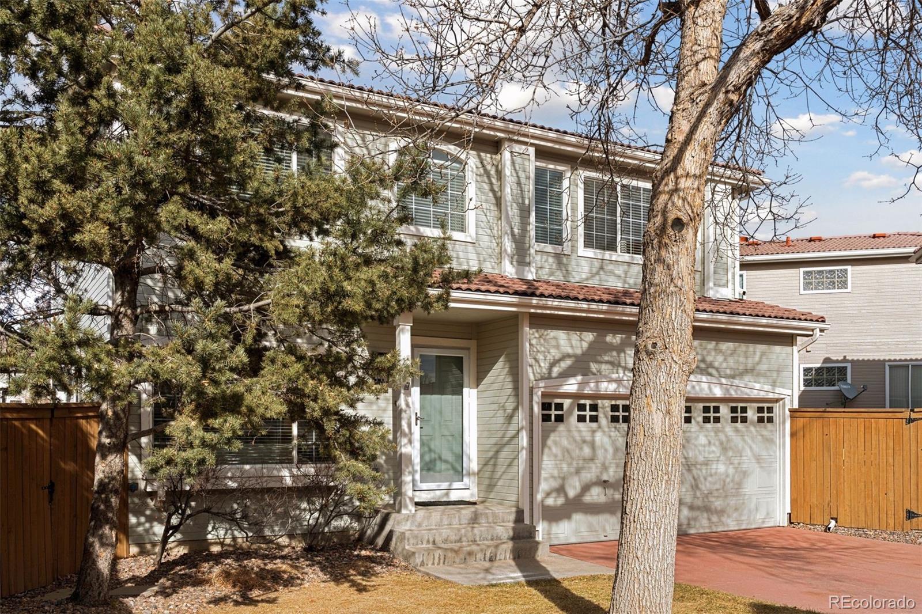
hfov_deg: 58.7
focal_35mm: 32
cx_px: 461
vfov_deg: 41.1
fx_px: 819
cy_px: 307
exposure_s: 1/1250
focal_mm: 32
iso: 400
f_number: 9
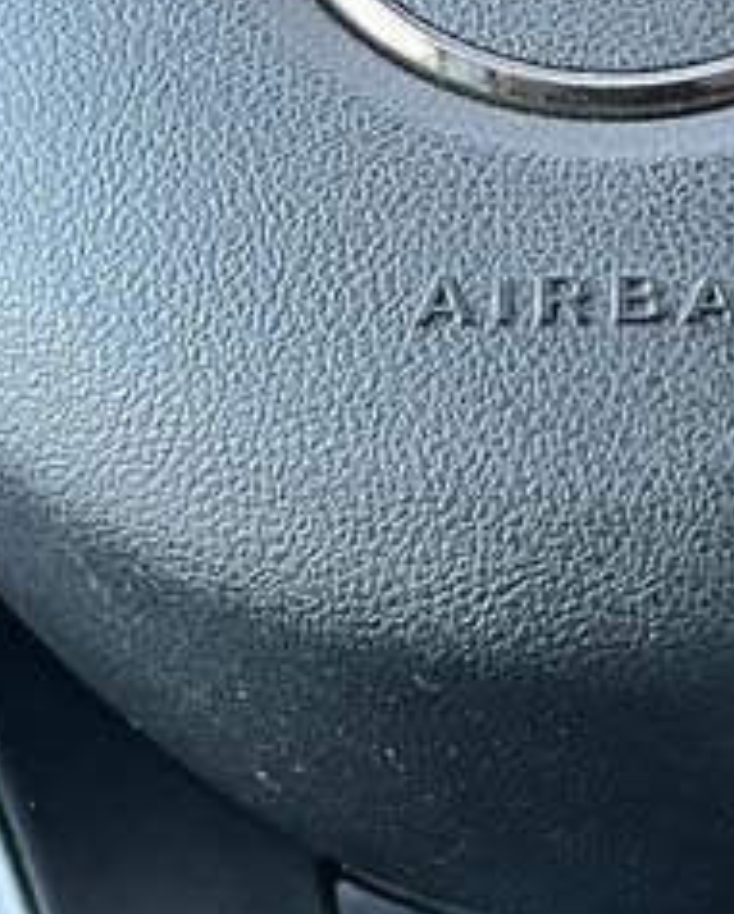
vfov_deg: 17.6
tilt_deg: -8.9
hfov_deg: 14.0
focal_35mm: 109
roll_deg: -0.6
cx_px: 711
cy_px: 311
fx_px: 2954
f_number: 1.6
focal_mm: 5.1
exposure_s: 1/50
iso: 125
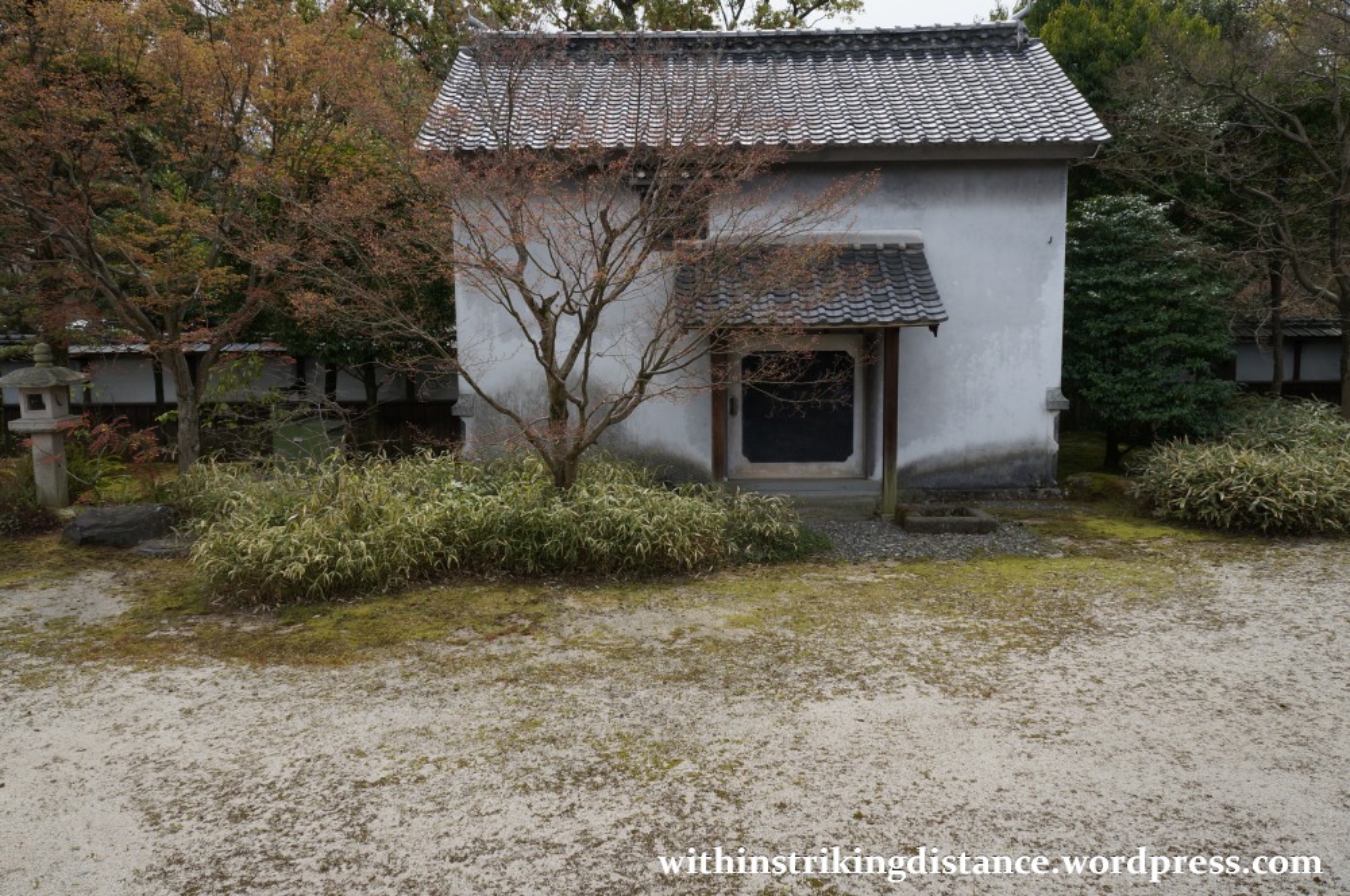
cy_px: 448
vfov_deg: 47.8
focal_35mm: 27
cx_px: 675
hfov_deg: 67.4
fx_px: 1011
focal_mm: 18
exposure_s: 1/500
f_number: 8
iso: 200
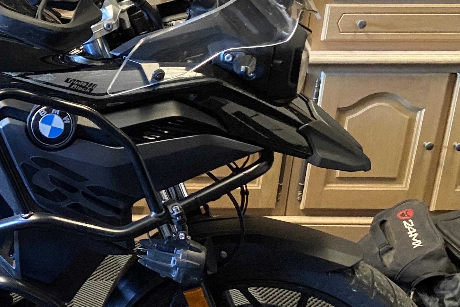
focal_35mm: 67
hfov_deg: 26.8
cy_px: 181
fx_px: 856
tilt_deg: -21.7
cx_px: -87
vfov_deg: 20.3
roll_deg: +0.6
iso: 640
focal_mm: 4.25
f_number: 1.8
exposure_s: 1/30
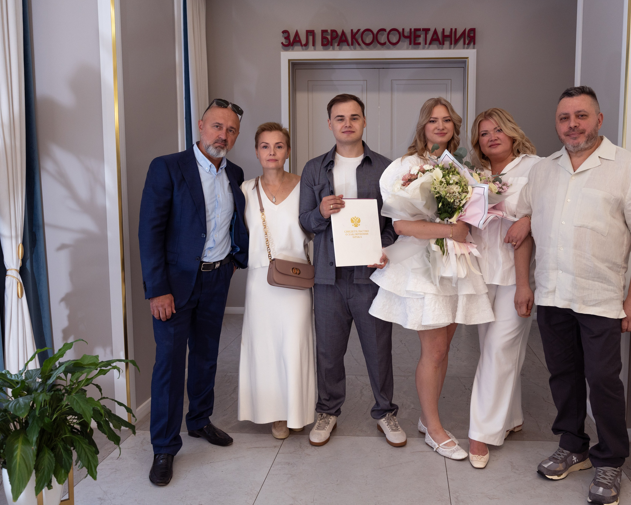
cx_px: 370
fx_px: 598
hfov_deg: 55.3
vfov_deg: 45.8
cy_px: 251
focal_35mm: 32
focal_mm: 28
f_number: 4.5
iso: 640
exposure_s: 1/200
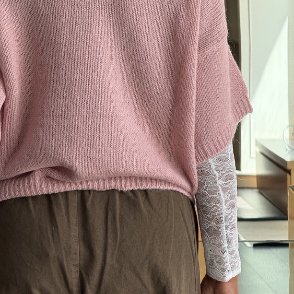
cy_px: 140
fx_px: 1855
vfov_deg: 9.1
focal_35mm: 193
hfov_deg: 9.1
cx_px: 109
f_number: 2.8
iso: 64
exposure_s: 1/104
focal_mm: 15.66
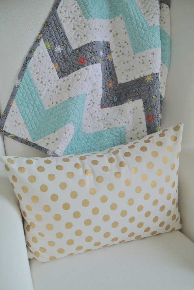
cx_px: 97
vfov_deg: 40.3
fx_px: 395
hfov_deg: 27.6
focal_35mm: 49
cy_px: 145
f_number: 1.8
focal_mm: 18.5
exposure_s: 1/160
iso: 100
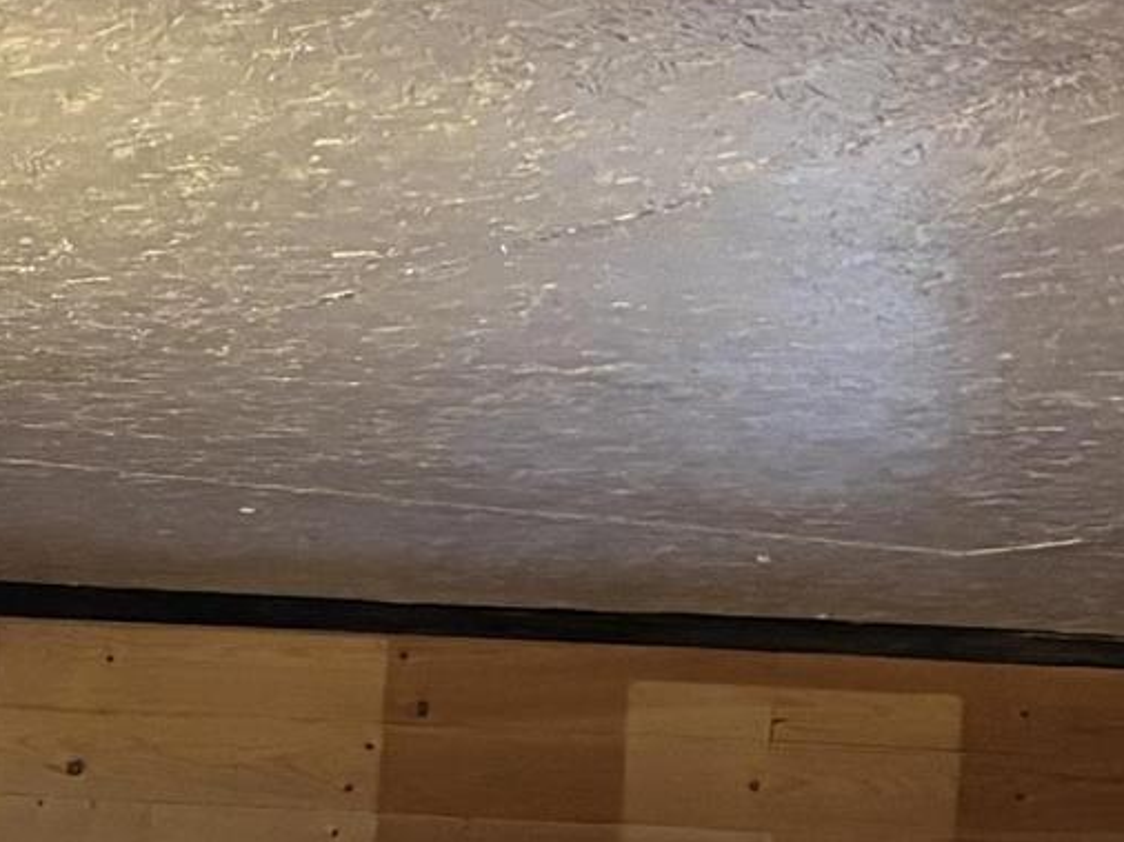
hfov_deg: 11.9
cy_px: 1395
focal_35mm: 158
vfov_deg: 9.1
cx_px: -580
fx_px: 5128
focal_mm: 5.96
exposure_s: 1/30
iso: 640
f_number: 1.6
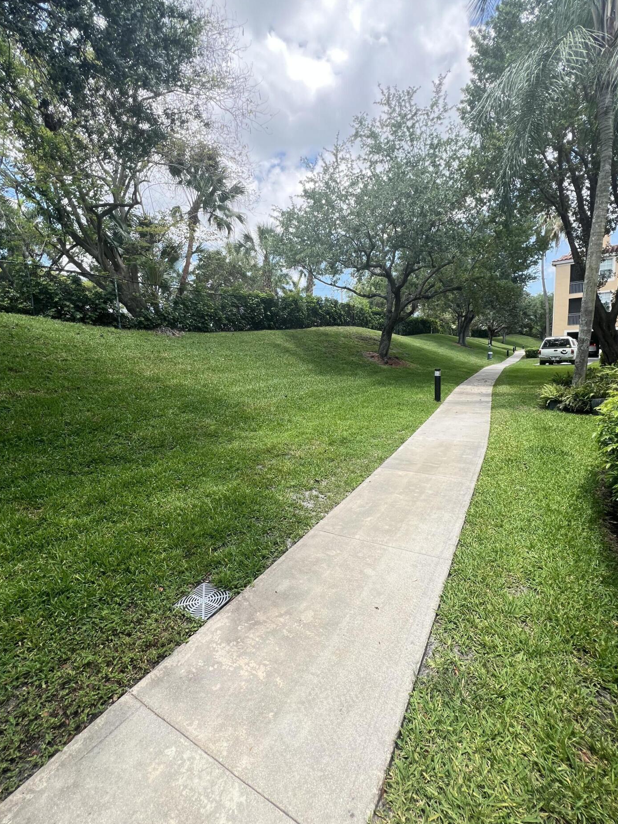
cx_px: 305
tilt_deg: -6.9
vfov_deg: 102.0
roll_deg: +2.1
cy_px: 396
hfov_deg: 85.7
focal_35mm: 14
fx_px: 333
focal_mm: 1.57
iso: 32
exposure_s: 1/355
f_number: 1.8
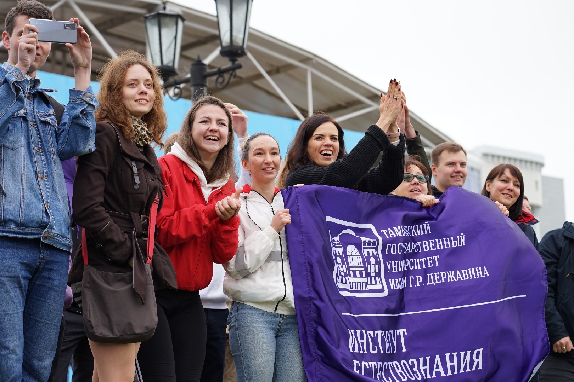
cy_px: 191
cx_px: 287
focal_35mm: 93
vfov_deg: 14.7
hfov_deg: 21.9
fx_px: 1483
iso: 400
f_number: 5
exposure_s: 1/640
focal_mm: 93
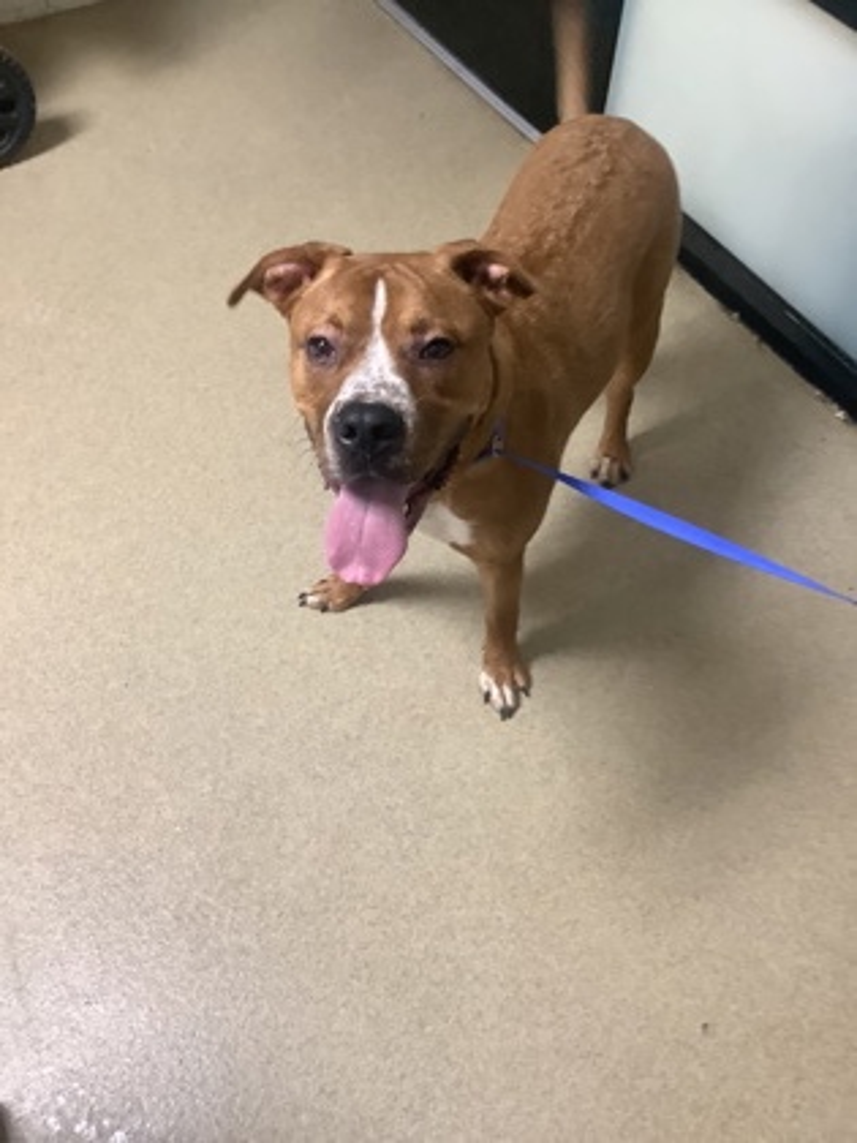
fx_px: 1023
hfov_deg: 45.4
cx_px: 428
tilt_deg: -55.0
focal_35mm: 31
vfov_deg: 58.4
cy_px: 572
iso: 250
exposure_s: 1/40
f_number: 2.4
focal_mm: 3.3
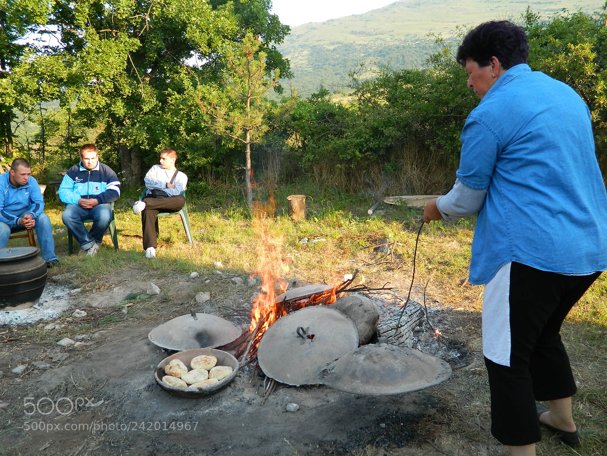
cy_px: 228
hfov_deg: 58.4
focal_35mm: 31
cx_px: 304
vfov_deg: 45.4
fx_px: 544
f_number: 3.2
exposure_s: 1/160
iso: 80
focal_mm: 5.6
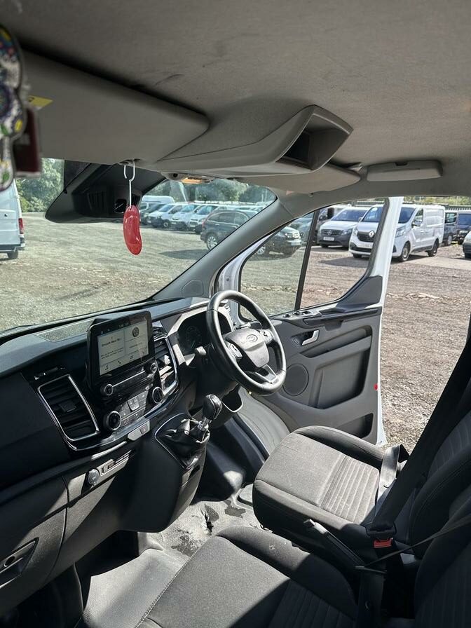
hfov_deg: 56.8
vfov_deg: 71.6
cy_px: 314
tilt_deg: -14.3
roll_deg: -2.8
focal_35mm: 24
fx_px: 435
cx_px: 236
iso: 80
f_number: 1.78
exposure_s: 1/1029
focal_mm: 6.86
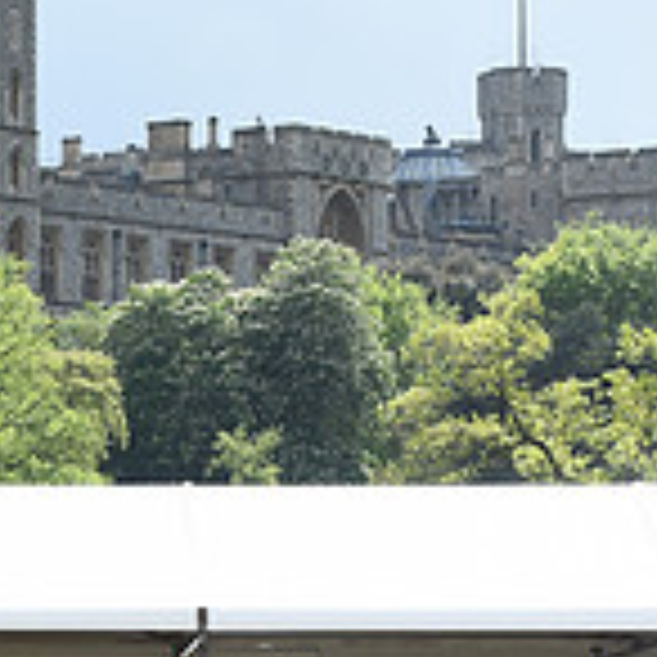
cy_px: 540
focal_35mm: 303
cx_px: -594
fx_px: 6506
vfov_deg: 5.8
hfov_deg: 5.7
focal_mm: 90
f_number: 5
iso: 200
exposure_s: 1/1250
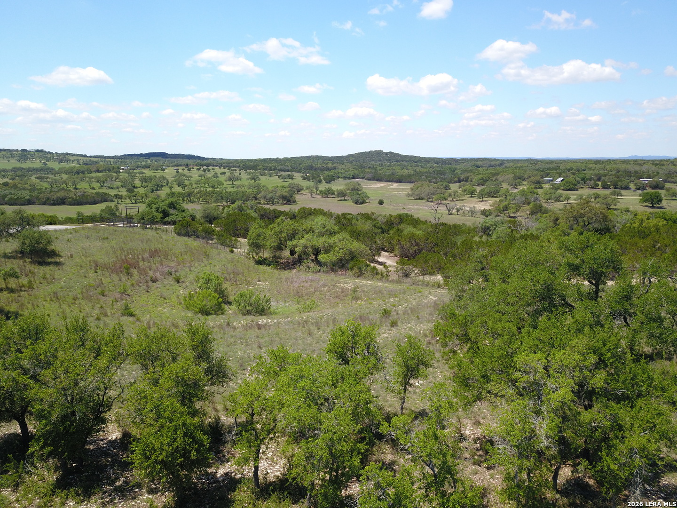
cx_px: 338
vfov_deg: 53.1
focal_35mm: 26
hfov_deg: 67.3
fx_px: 508
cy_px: 254
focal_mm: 4.73
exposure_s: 1/800
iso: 100
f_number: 2.2
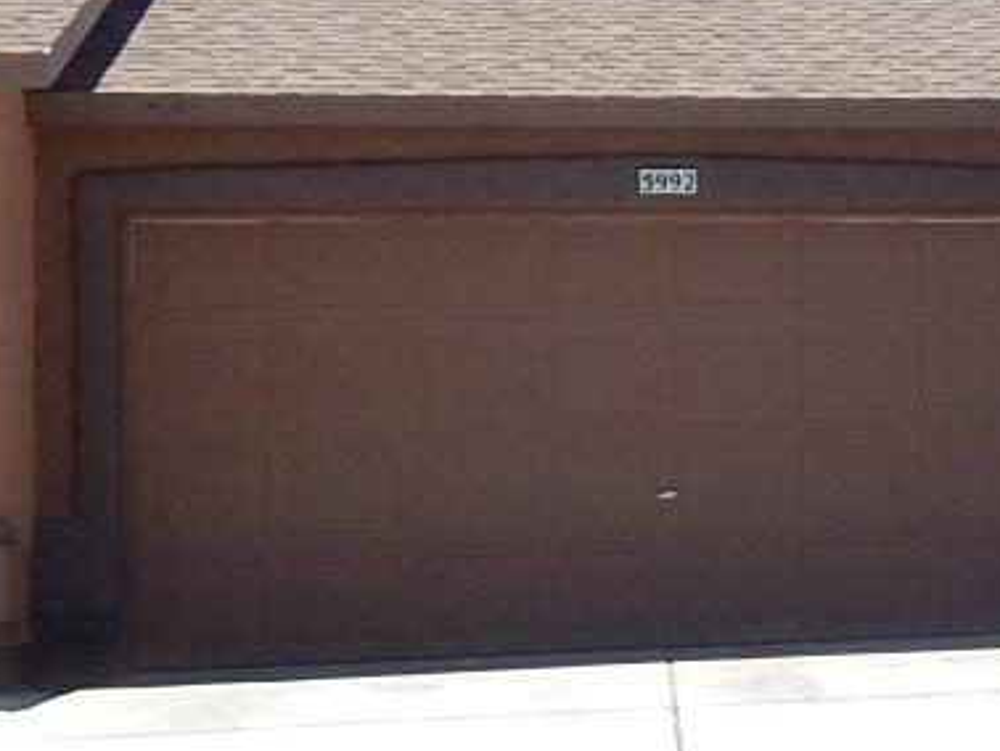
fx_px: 2688
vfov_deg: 15.9
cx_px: 1418
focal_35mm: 93
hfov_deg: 19.0
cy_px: 325
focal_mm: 4
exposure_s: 1/1250
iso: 125
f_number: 3
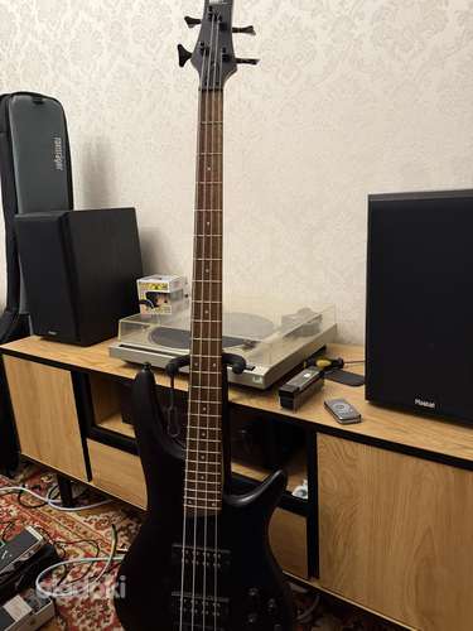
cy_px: 316
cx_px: 236
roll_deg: +3.1
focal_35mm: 24
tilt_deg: -14.7
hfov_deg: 56.8
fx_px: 437
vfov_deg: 71.6
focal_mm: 6.76
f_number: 1.78
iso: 800
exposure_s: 1/60
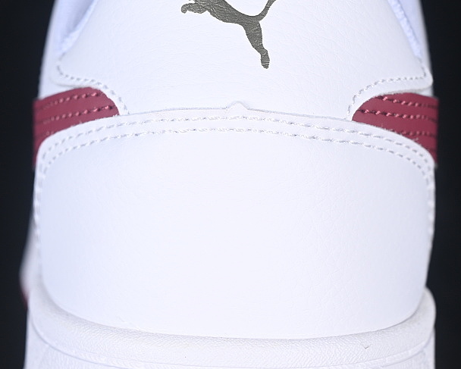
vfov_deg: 12.4
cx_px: 234
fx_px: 1706
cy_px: 182
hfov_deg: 15.4
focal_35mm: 125
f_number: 7.1
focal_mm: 50
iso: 160
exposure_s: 1/80
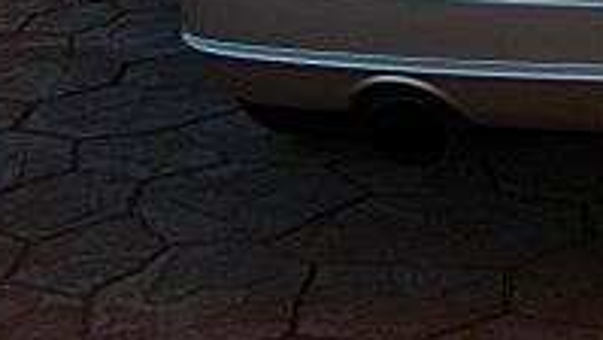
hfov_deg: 15.8
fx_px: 2015
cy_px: -310
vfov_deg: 9.1
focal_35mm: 126
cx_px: 882
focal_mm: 6.3
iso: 50
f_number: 2.8
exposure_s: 1/200
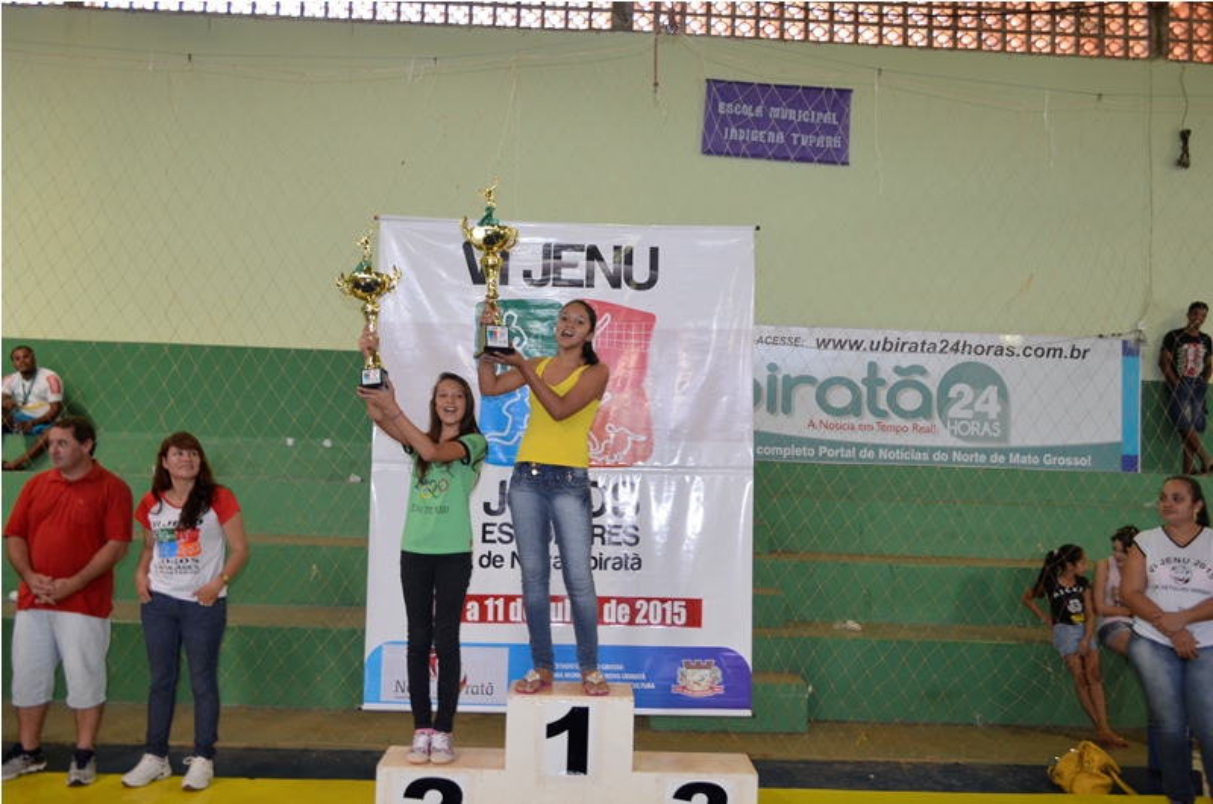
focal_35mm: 33
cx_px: 606
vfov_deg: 39.8
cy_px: 402
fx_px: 1110
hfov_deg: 57.3
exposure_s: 1/60
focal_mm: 22
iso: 720
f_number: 3.8
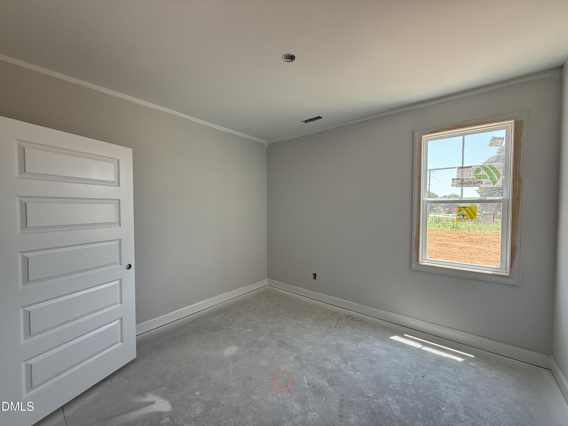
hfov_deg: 102.1
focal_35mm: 14
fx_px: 230
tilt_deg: -0.6
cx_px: 284
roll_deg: -0.7
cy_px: 213
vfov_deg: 85.7
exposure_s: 1/99
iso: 80
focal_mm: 2.22
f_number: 2.2
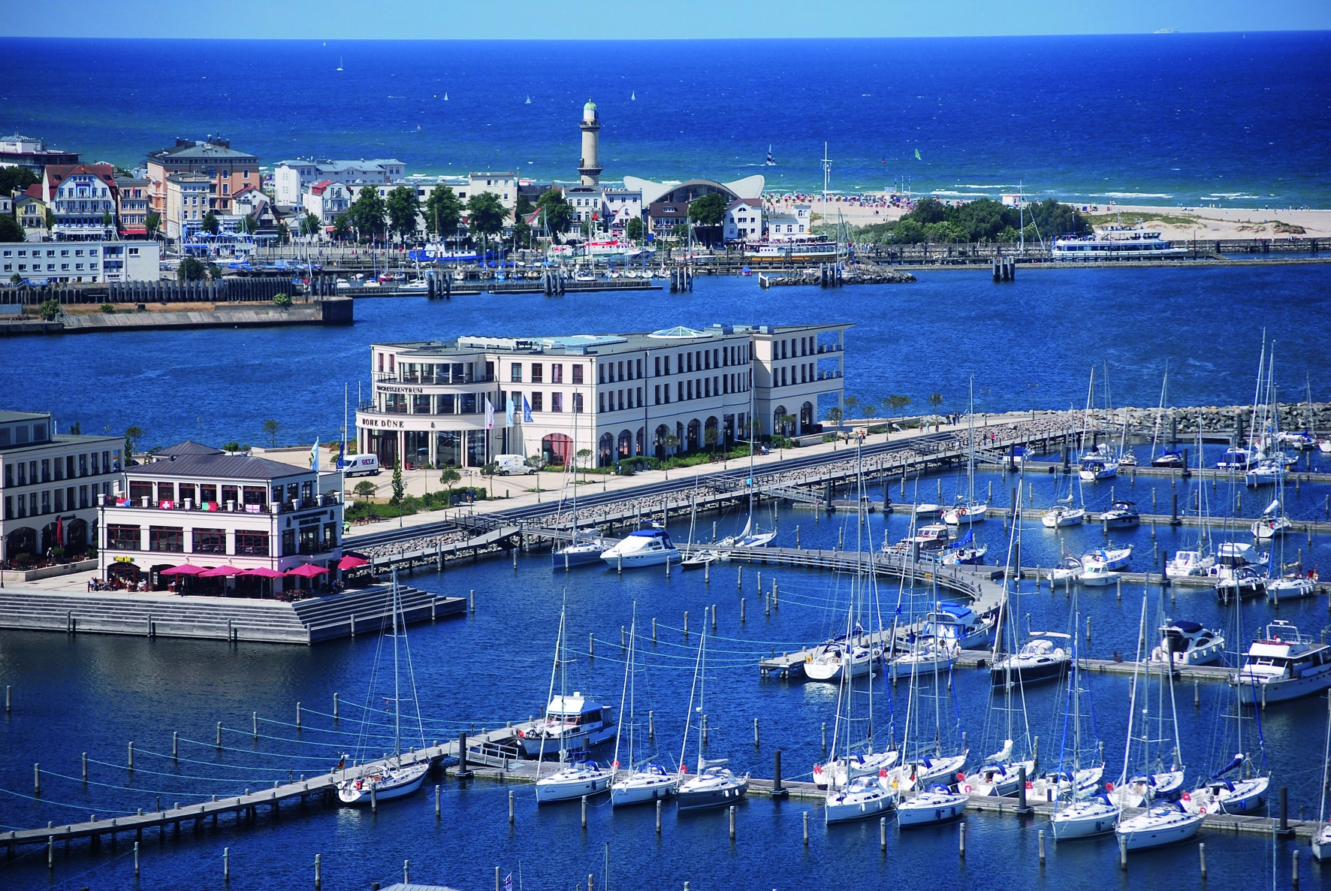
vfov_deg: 10.2
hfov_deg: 15.2
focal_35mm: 135
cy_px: 446
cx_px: 666
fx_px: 4997
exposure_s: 1/1000
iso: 140
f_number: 4.5
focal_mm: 90
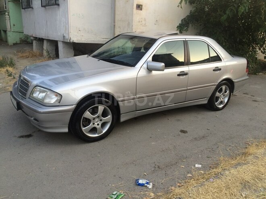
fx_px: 223
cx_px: 133
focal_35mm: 29
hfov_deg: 61.7
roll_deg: -4.4
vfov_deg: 48.2
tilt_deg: -17.8
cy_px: 100
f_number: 2.2
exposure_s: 1/116
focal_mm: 4.15
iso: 32
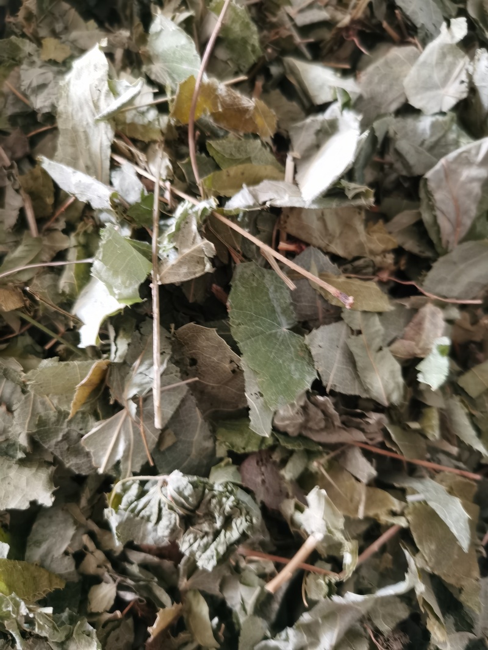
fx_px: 508
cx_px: 244
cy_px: 325
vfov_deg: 65.3
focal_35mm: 27
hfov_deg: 51.3
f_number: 1.8
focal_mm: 5.58
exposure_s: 1/30
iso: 400
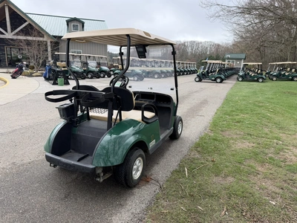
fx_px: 206
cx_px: 148
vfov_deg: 56.8
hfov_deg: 71.6
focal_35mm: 24
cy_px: 112
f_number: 1.78
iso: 100
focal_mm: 6.76
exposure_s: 1/2000
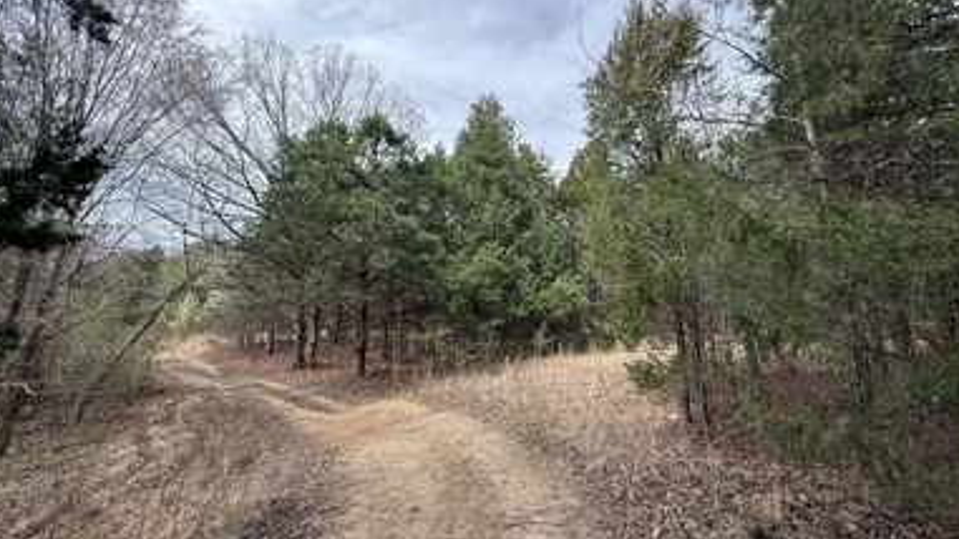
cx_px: 486
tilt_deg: +13.3
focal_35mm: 16
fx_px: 407
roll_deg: -0.8
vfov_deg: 66.8
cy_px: 237
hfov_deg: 99.4
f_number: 2.2
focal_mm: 2.22
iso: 64
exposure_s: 1/535
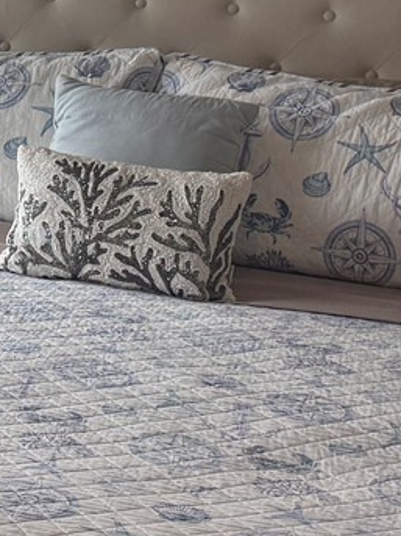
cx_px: -471
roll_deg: -1.8
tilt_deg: -9.5
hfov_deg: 11.5
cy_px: 122
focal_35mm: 112
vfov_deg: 17.5
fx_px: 1731
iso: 100
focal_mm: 6.76
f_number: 1.78
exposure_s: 1/405
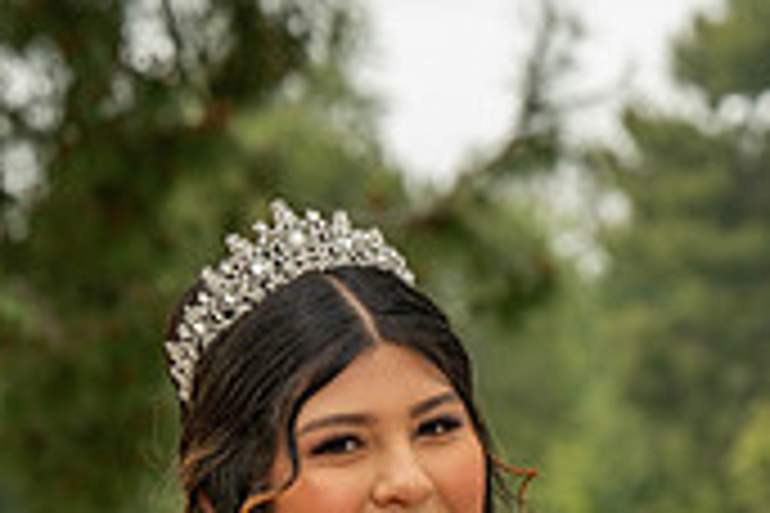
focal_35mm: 475
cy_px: 857
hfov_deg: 4.3
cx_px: 482
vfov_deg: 2.9
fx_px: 10159
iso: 320
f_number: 8
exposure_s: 1/200
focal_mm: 140
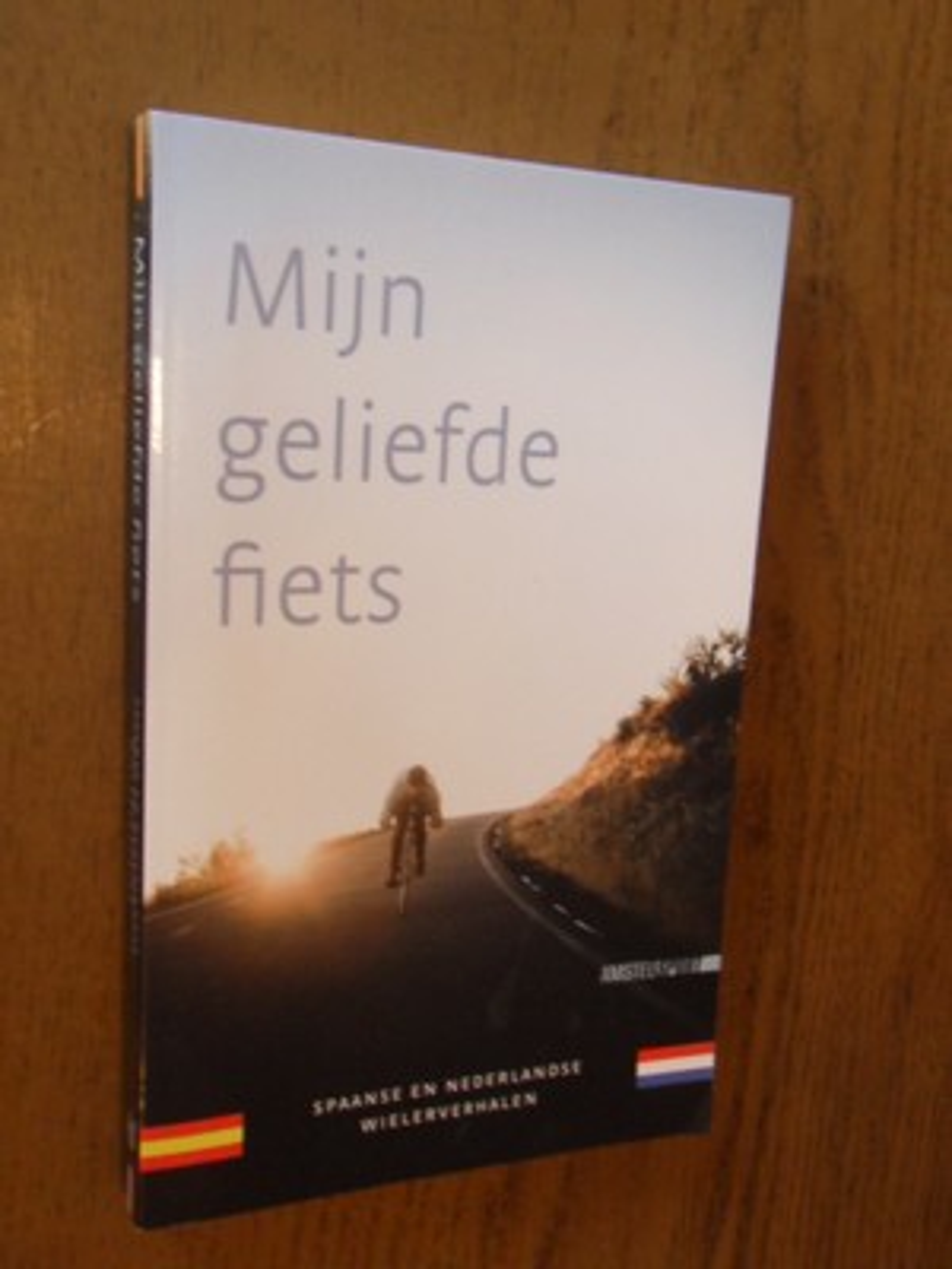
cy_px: 634
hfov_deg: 40.7
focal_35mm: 35
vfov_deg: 52.6
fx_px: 1283
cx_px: 476
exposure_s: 1/10
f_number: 3.5
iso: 400
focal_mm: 6.3
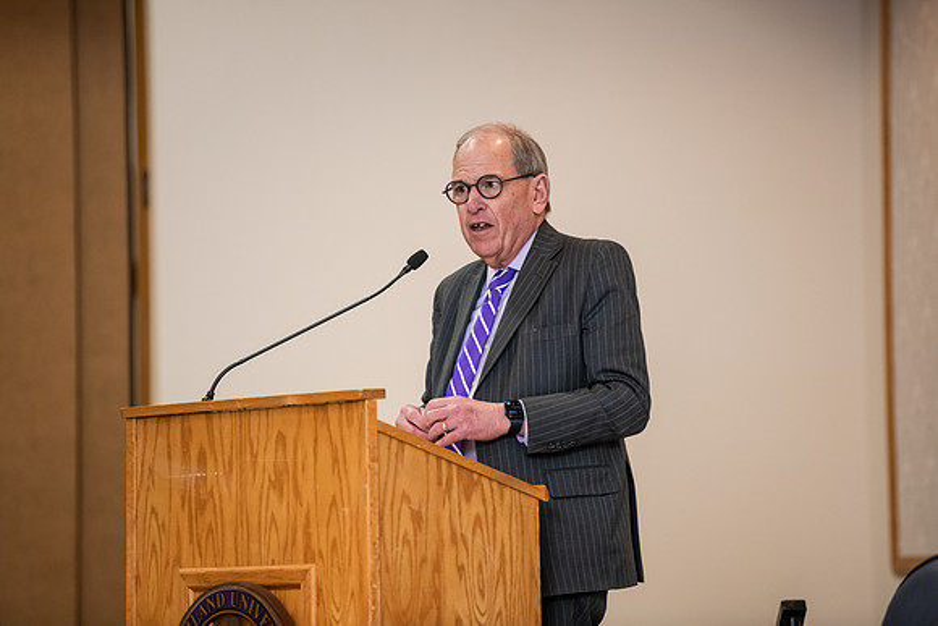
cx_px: 469
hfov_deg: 10.3
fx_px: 5212
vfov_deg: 6.9
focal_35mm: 200
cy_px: 313
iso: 2000
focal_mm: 200
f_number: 3.2
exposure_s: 1/200
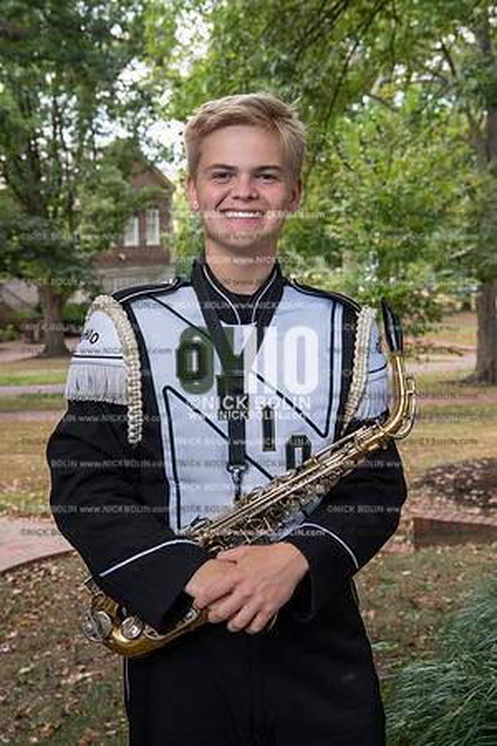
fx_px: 1077
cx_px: 248
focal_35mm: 52
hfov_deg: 26.0
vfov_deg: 38.2
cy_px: 373
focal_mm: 52
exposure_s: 1/100
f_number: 8
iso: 500
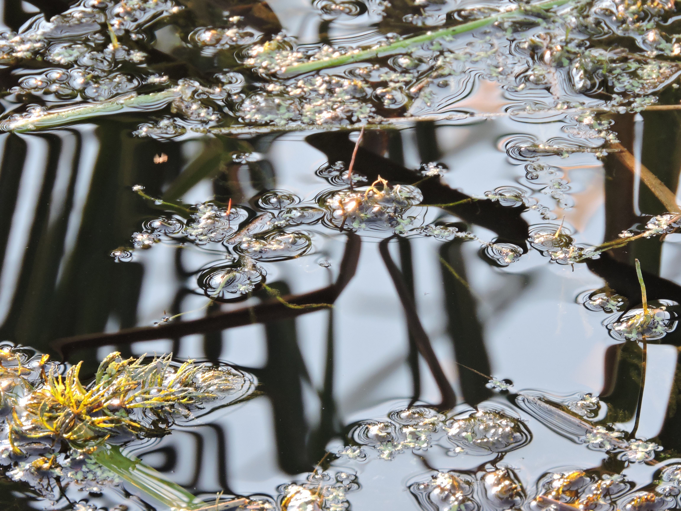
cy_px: 256
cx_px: 340
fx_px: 9836
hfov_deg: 4.0
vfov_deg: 3.0
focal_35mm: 500
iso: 400
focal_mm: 89.6
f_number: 5.6
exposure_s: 1/100
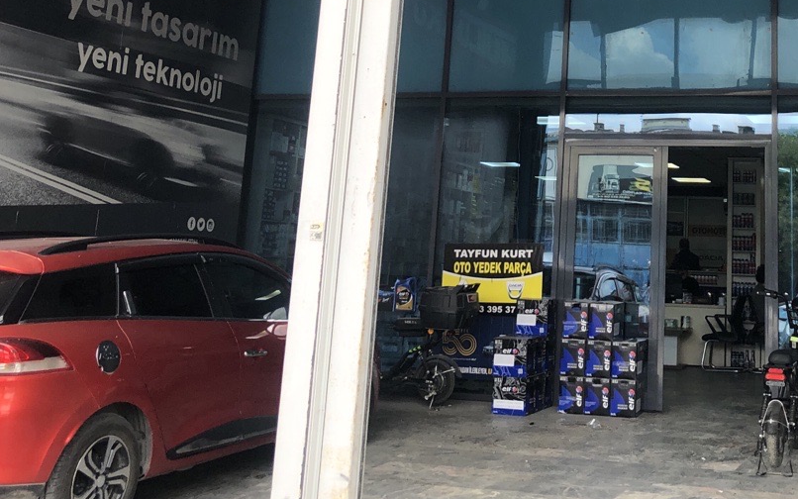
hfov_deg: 36.9
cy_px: 29
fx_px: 1153
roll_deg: -1.9
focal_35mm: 53
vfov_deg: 23.6
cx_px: 634
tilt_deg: +13.2
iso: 20
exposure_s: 1/265
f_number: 1.8
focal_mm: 3.99
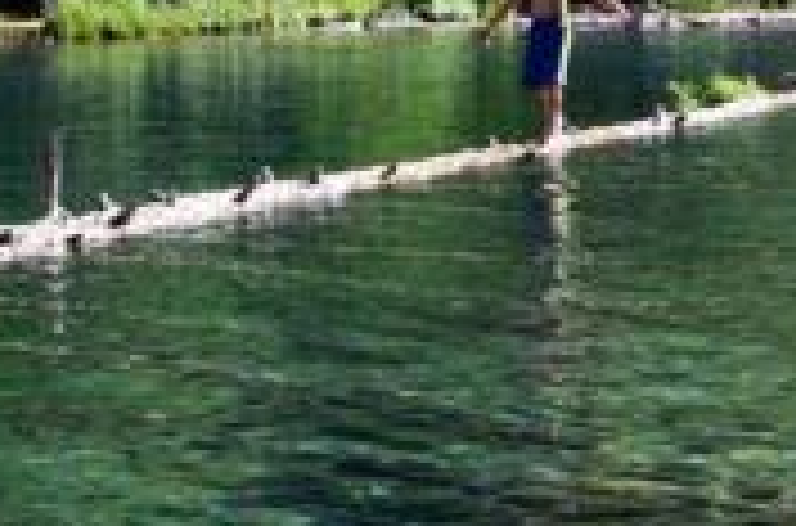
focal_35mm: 190
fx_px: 4186
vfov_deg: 7.2
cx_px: 346
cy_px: 209
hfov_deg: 10.9
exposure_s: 1/200
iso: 400
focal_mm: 35
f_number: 10
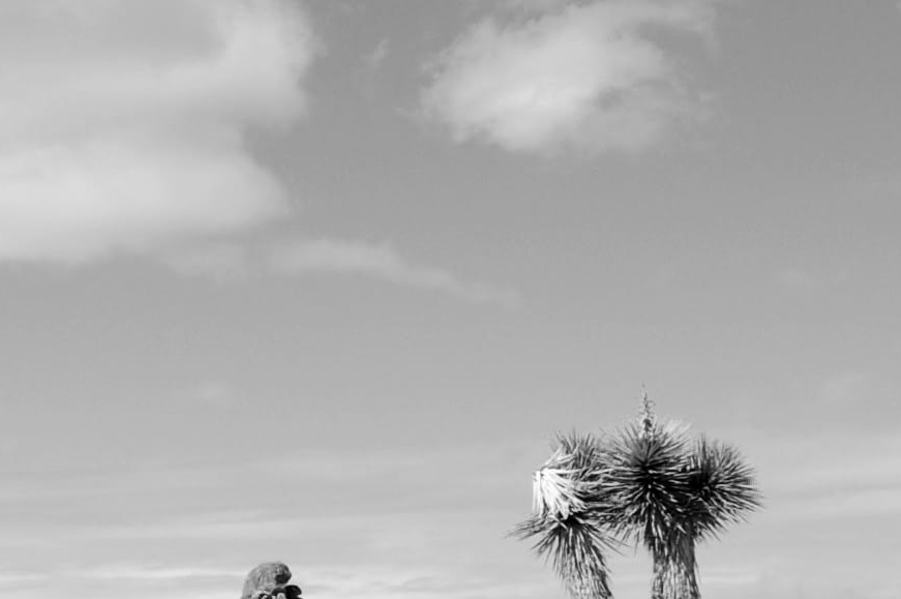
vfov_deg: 12.0
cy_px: 364
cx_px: -528
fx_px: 2850
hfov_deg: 16.1
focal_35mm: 114
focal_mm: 22
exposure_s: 1/400
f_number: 10
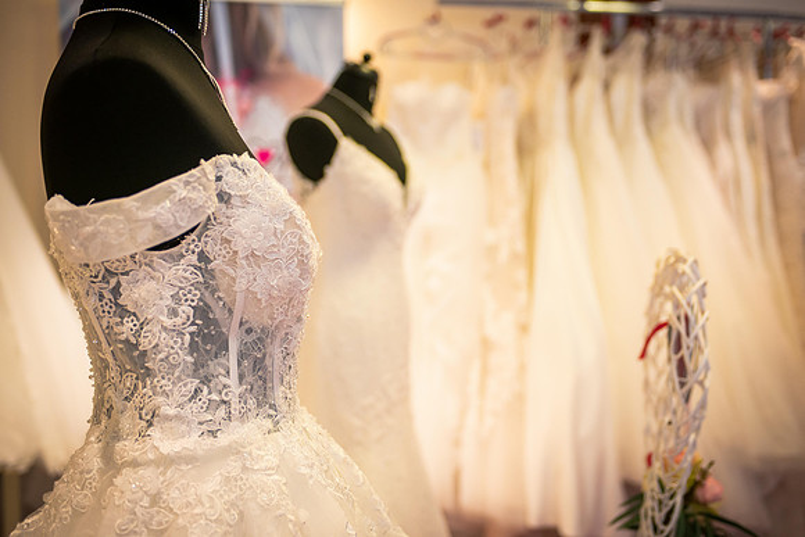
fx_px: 1006
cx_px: 402
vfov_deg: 29.9
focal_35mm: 45
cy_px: 268
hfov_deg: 43.6
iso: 1000
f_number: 3.2
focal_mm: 45
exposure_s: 1/100
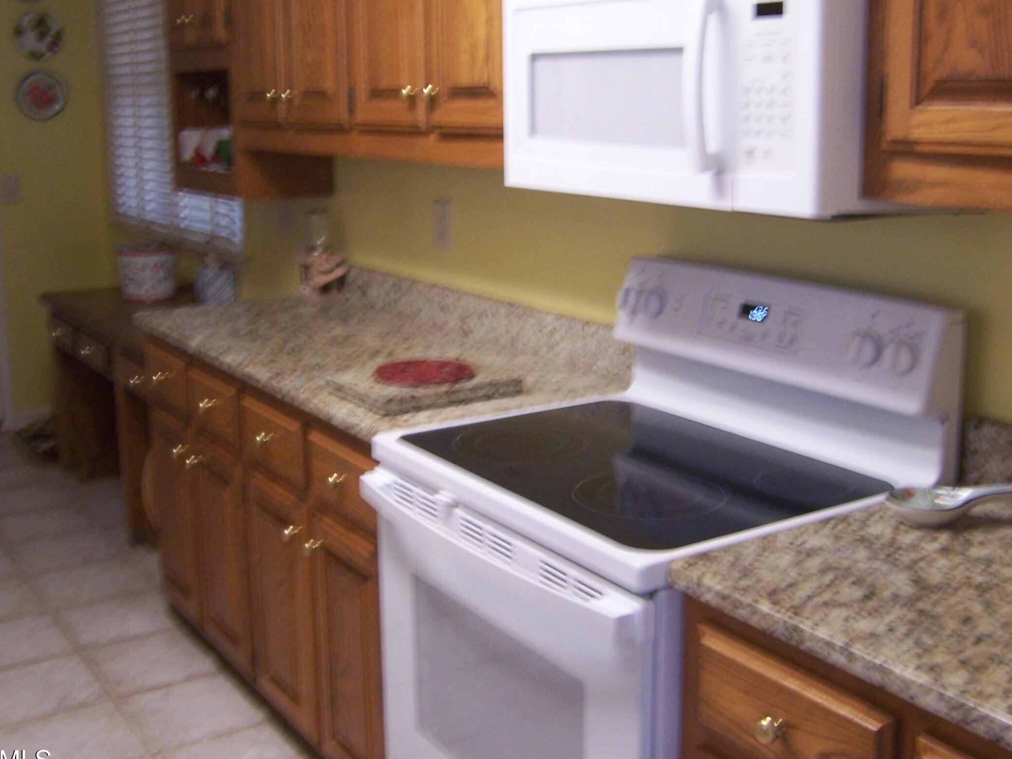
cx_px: 479
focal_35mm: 41
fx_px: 1199
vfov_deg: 35.1
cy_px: 331
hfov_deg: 45.8
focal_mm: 5.5
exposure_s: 1/10
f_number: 3.4
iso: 140
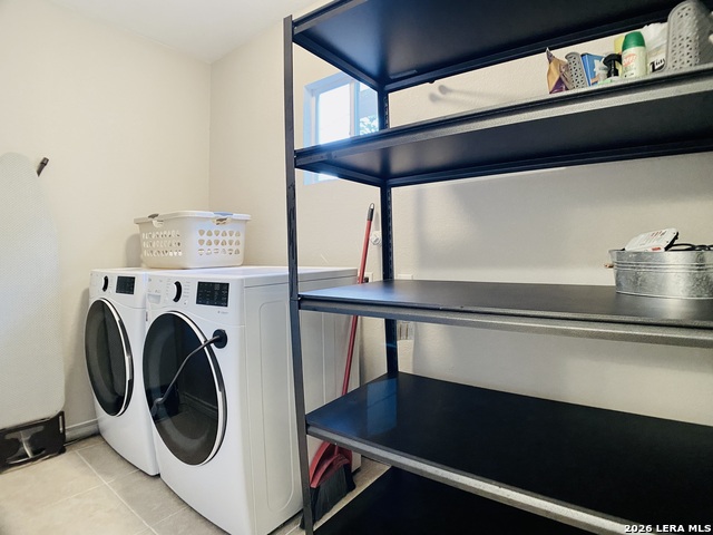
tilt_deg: -0.9
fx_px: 536
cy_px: 268
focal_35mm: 26
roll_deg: +0.9
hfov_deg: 67.3
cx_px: 356
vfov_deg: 53.1
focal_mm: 4.25
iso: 500
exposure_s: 1/60
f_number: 1.8
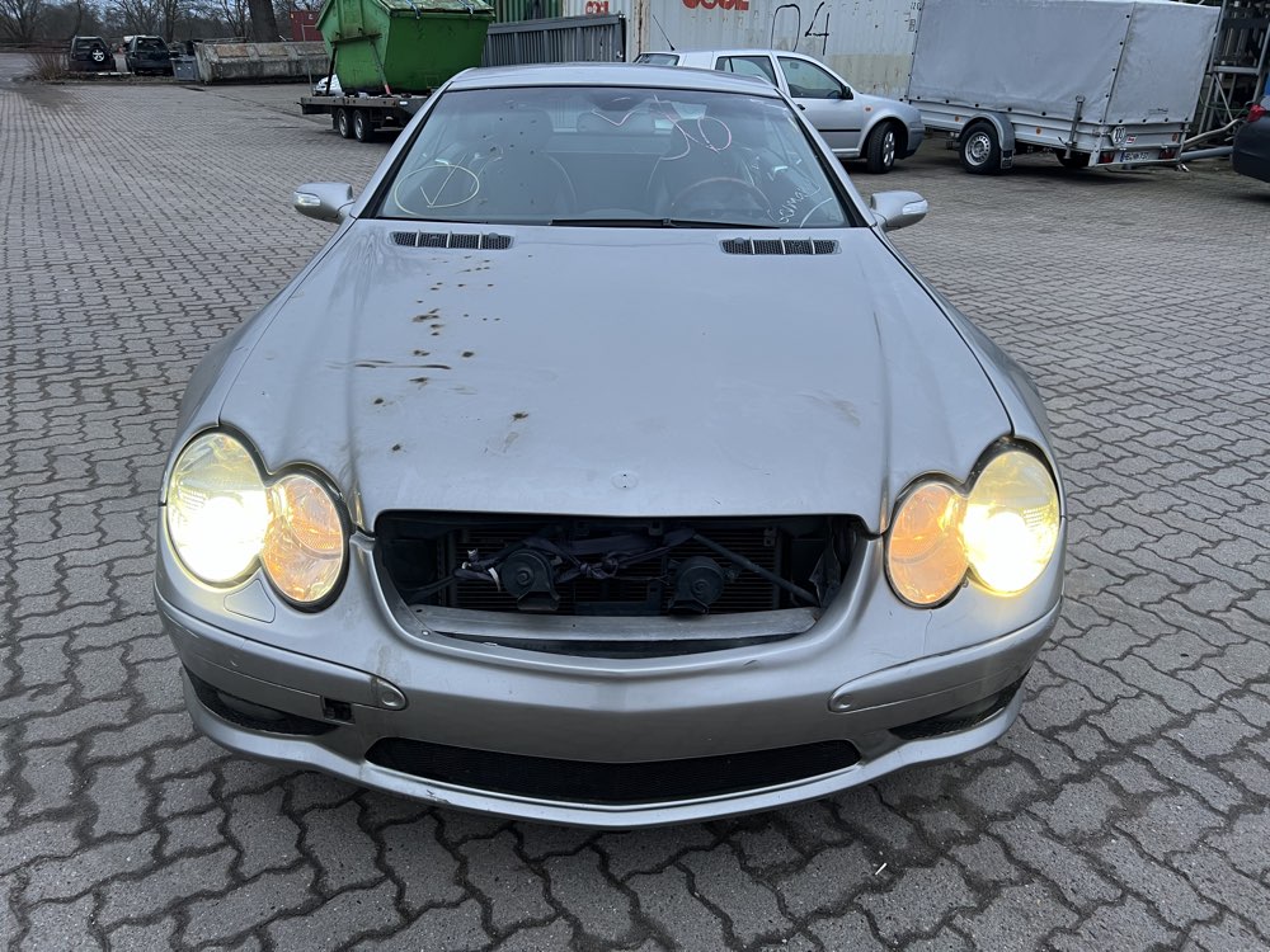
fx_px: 954
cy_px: 476
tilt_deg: -23.9
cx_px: 635
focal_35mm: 26
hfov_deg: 67.3
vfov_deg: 53.1
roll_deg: -1.1
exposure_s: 1/50
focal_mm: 5.7
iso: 80
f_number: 1.5
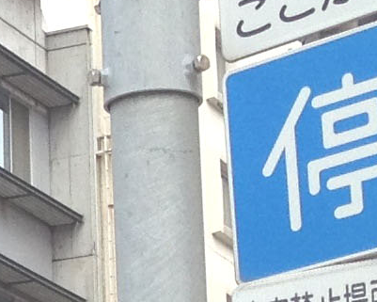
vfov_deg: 5.5
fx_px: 3103
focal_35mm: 278
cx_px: -727
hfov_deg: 6.4
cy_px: 407
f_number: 2.4
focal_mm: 4.28
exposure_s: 1/951
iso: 50
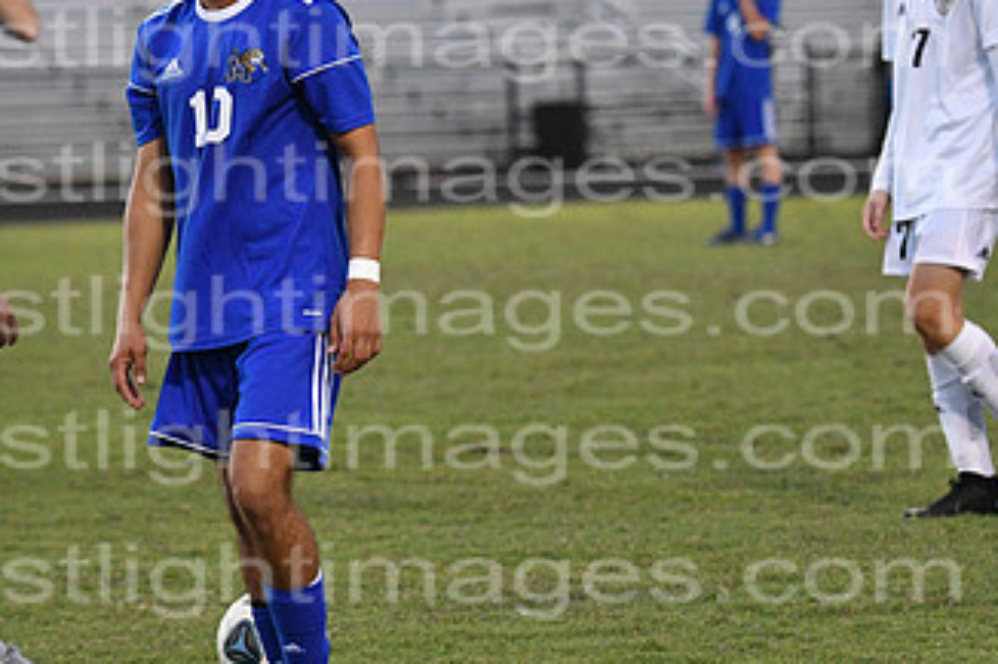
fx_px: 8146
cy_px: 246
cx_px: 266
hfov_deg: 7.0
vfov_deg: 4.7
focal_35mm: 294
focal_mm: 110
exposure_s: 1/800
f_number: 3.2
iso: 3200
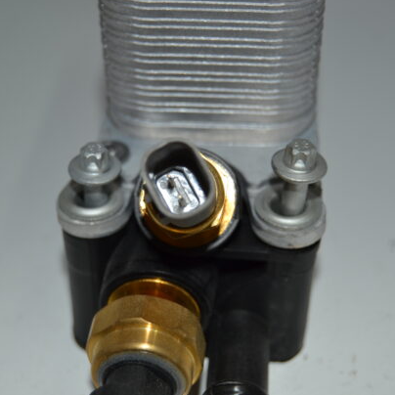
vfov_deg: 26.1
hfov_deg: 26.1
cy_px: 196
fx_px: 852
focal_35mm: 66
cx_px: 174
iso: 125
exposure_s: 1/60
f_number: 4.5
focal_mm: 34
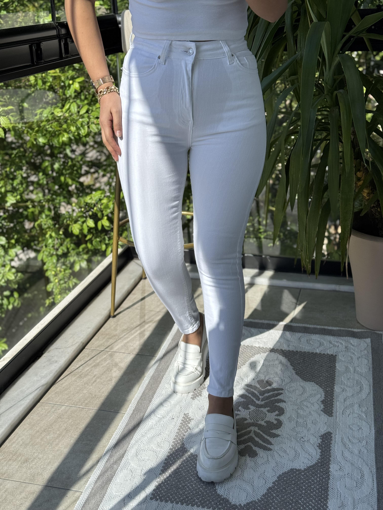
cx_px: 192
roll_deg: +1.9
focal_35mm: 48
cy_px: 255
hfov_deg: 30.3
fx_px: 708
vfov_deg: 39.7
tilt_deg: -38.6
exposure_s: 1/783
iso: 64
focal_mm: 6.76
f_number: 1.78
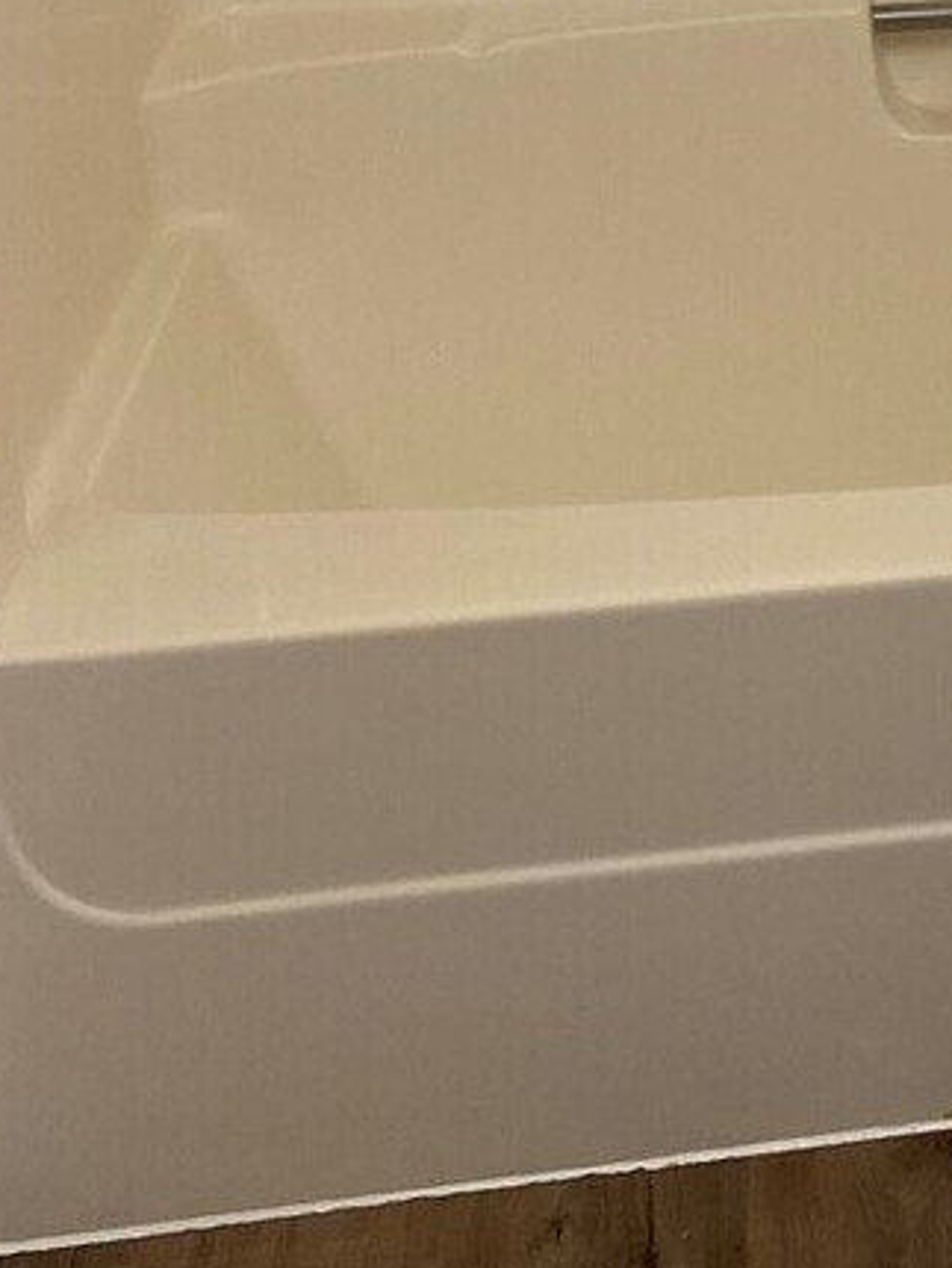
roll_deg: -1.0
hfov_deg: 15.3
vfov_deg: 20.1
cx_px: 1550
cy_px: -507
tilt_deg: -11.6
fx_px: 3187
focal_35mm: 87
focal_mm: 4.25
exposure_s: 1/60
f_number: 1.8
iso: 64
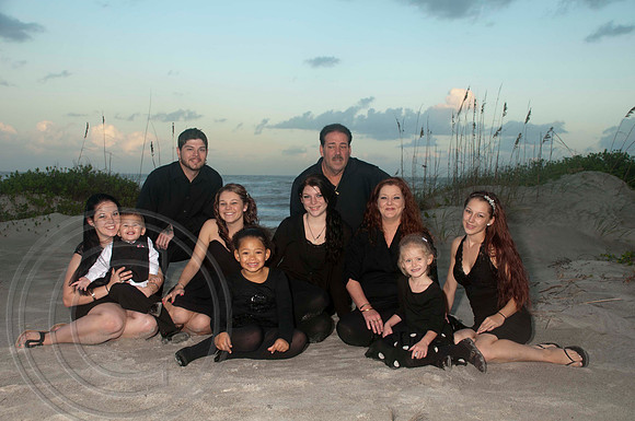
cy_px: 210
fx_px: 740
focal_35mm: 42
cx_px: 318
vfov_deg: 31.8
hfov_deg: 46.5
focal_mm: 28
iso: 100
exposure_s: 1/80
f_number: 5.6
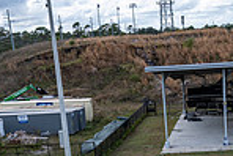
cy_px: 280
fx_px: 609
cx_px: 173
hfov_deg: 21.5
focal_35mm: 94
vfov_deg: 13.2
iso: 125
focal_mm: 24
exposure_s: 1/1250
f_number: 2.8
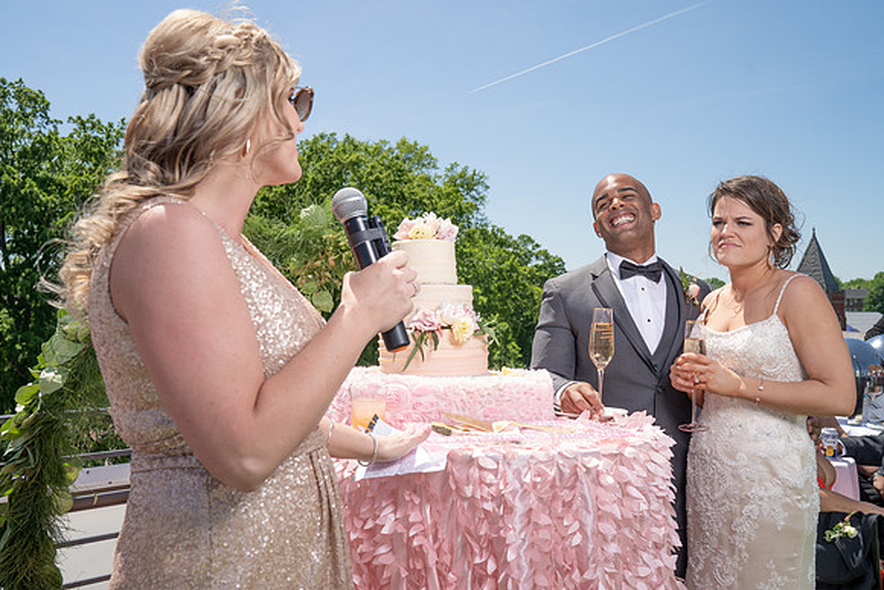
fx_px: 897
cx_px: 435
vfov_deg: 36.4
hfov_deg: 52.5
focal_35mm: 37
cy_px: 290
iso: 50
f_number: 7.1
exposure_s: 1/250
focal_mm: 35
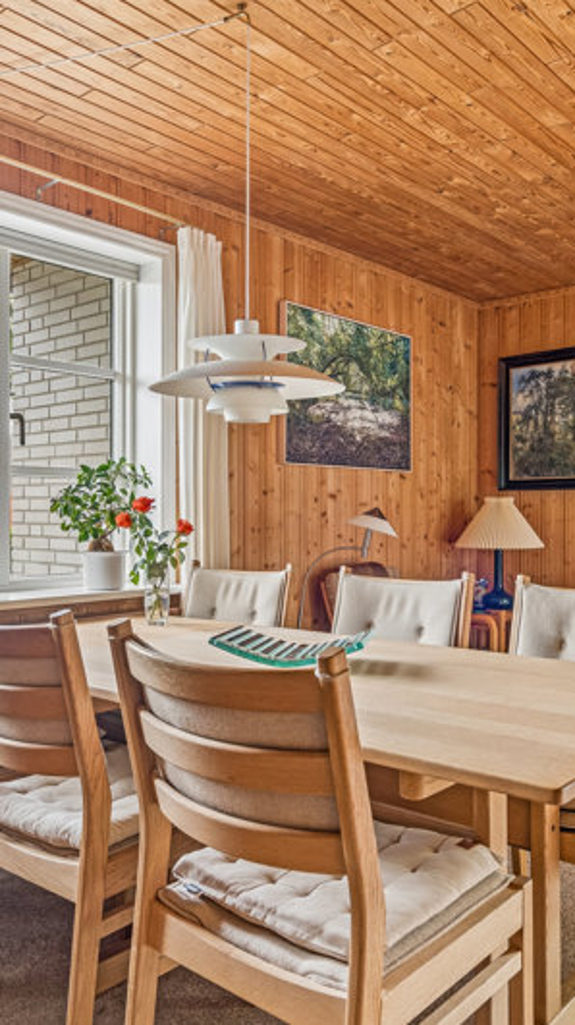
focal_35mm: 30
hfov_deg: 38.9
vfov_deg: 64.3
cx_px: 278
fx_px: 815
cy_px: 512
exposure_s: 1/50
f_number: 5
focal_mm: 19
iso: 400
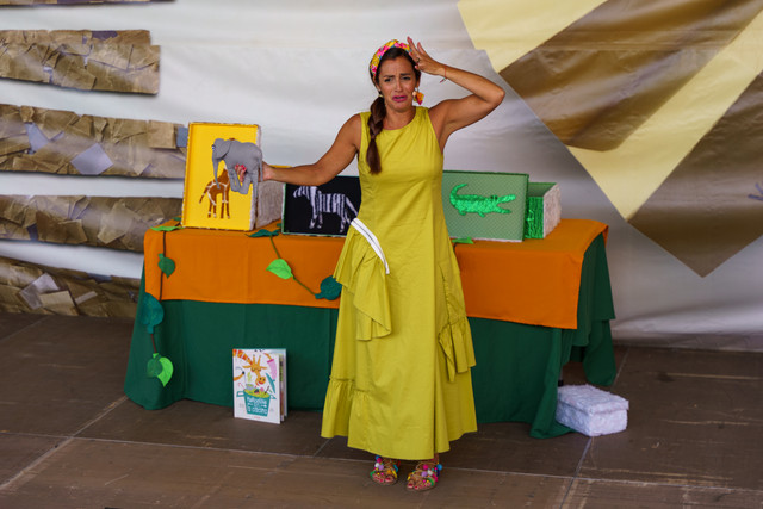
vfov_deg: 17.7
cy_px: 228
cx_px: 382
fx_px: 1630
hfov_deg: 26.3
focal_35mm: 77
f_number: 2.8
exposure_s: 1/160
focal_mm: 67.6
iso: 100
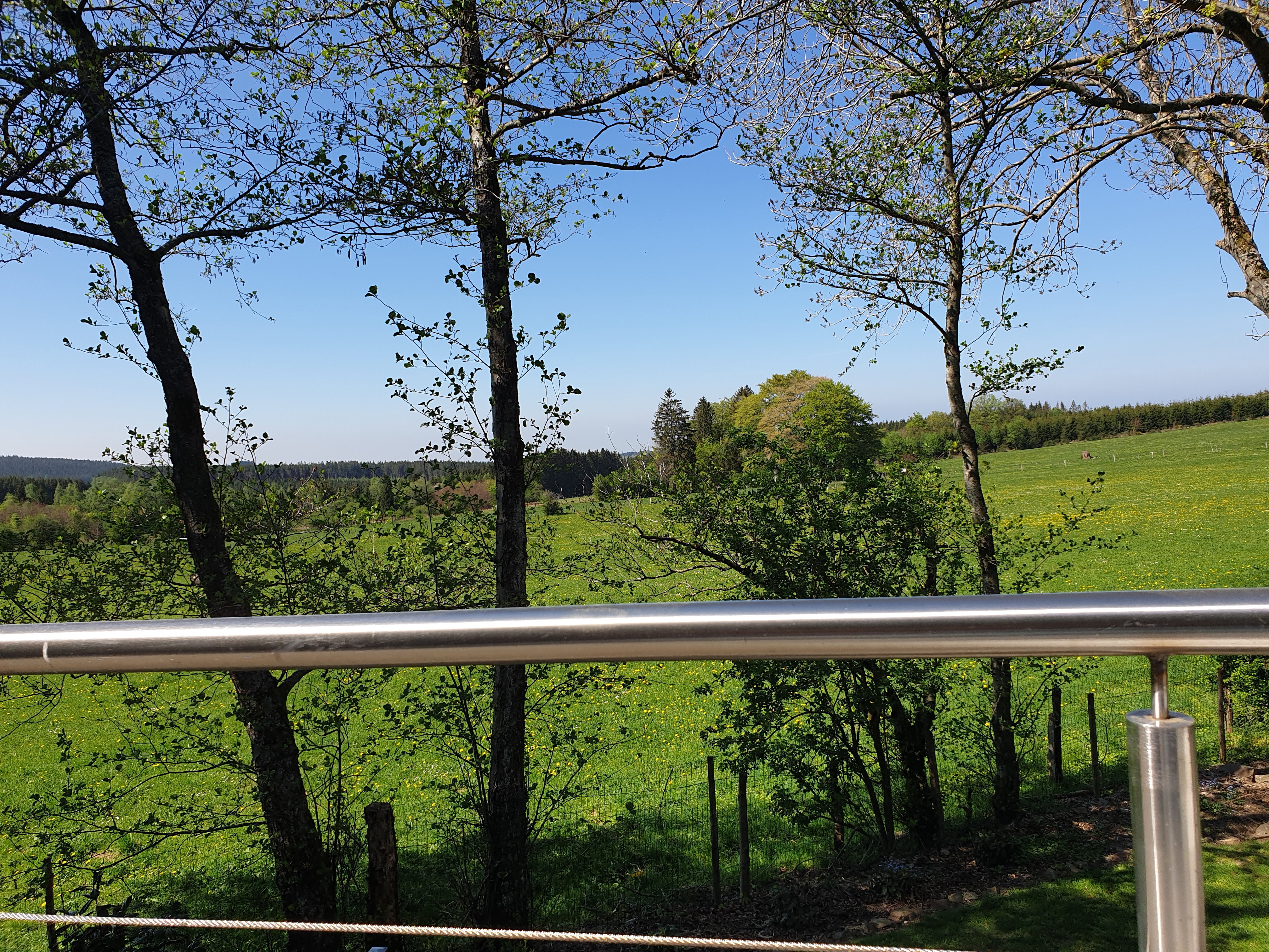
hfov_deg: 67.3
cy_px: 476
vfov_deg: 53.1
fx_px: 953
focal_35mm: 26
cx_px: 634
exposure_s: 1/1328
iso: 50
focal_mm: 4.3
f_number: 2.4
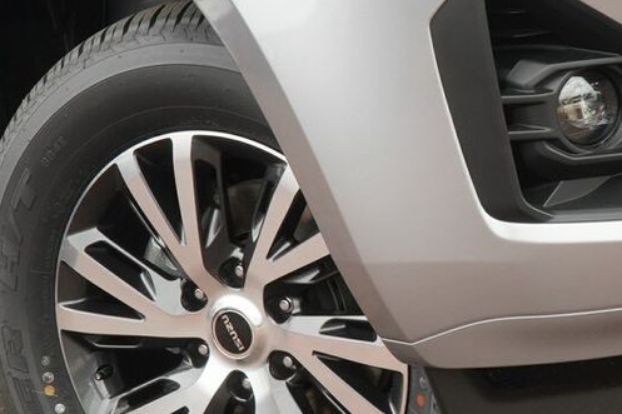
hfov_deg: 17.5
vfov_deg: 11.8
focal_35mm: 116
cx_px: 511
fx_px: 2003
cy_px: 146
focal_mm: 32
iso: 800
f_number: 7.1
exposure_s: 1/320
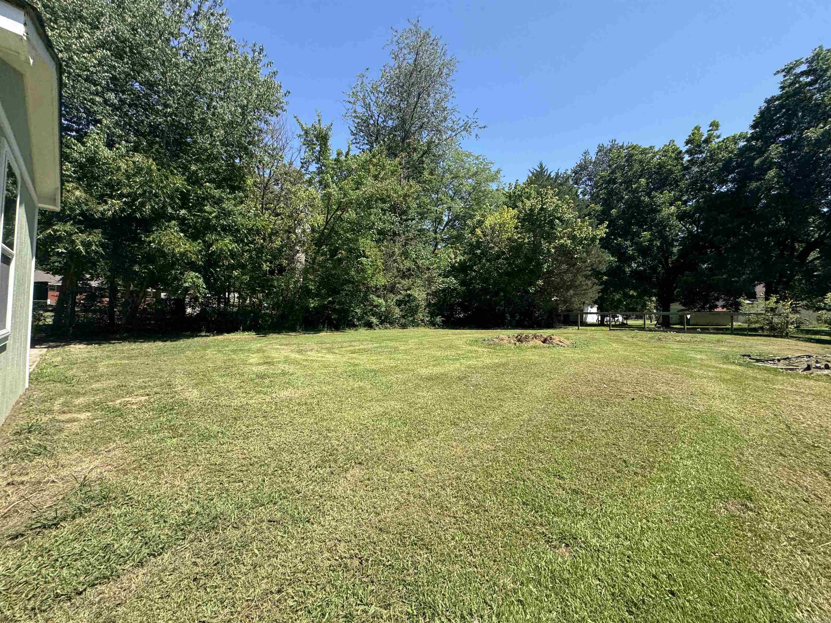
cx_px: 416
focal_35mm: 14
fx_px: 336
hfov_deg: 102.1
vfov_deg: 85.7
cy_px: 312
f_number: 2.2
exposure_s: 1/849
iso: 50
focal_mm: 2.22
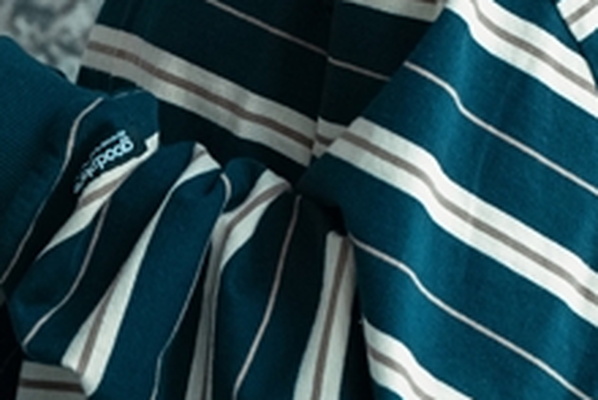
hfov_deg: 3.0
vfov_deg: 2.0
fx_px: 11569
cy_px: -267
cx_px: 372
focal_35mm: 696
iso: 640
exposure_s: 1/250
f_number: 5
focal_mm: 170
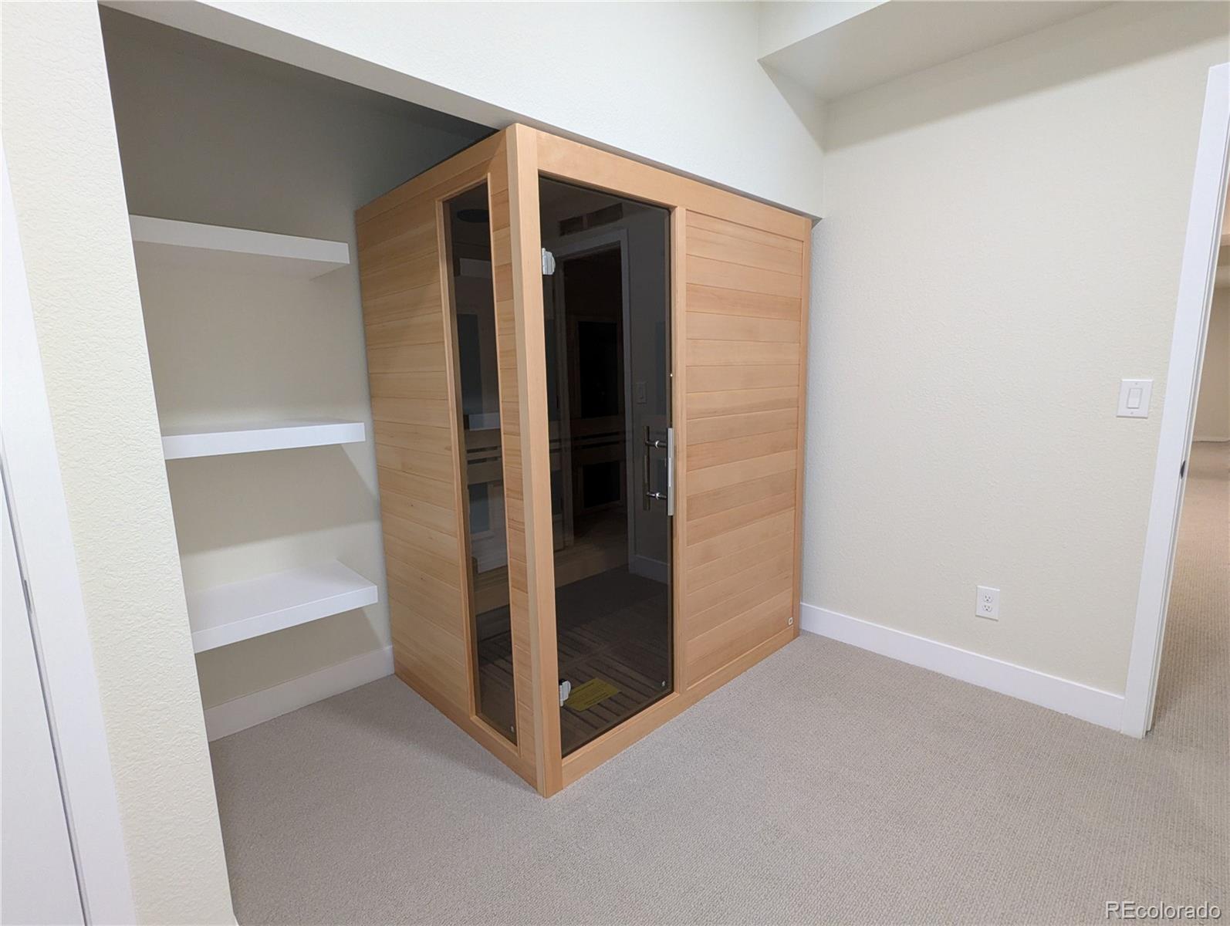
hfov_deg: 94.4
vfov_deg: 78.2
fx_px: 569
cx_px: 615
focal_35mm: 16
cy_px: 463
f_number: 2.2
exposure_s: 1/40
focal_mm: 2.35
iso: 346
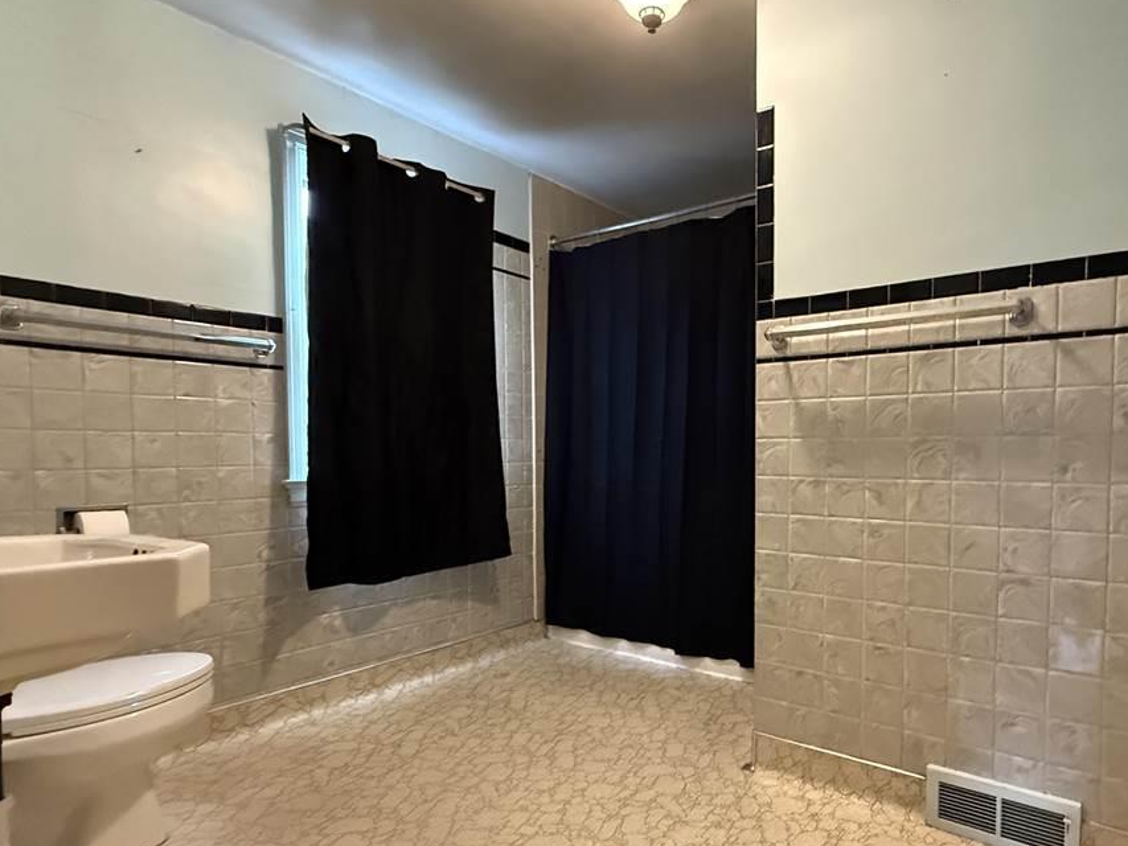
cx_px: 669
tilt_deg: -1.7
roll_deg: -0.7
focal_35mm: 21
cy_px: 480
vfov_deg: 63.2
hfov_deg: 78.2
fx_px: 684
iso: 1250
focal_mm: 2.22
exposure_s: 1/60
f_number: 2.2
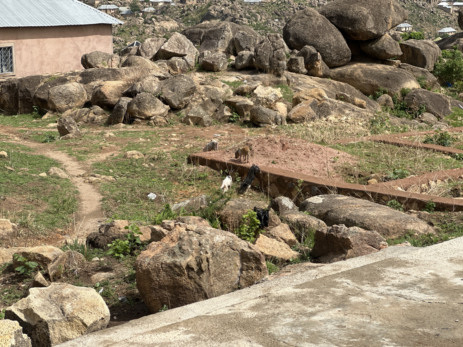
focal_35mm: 77
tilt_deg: -11.1
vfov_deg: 19.1
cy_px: 174
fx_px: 1030
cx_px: 232
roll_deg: +1.2
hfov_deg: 25.3
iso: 32
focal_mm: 9
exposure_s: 1/669
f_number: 2.8
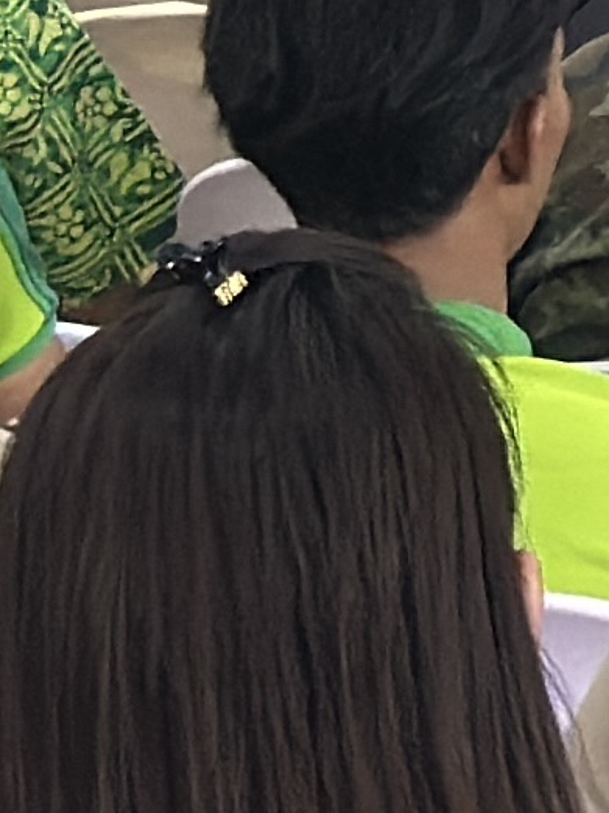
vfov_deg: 5.2
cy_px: -1160
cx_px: 3067
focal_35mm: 371
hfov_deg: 3.6
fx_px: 8710
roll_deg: +0.7
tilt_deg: +1.1
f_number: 1.78
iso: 250
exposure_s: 1/50
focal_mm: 6.86
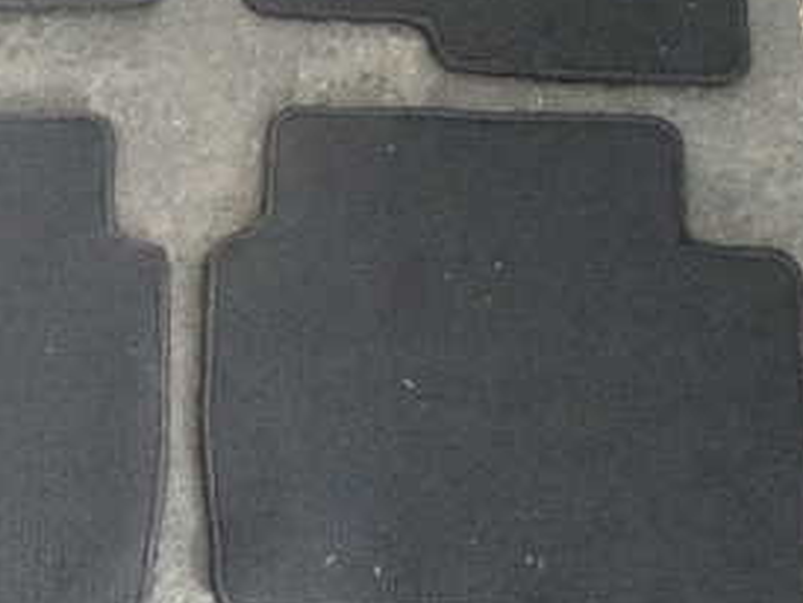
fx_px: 1532
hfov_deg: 29.0
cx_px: 221
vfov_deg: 21.6
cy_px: 29
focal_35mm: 66
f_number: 2.3
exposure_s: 1/125
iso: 4000
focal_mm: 5.4
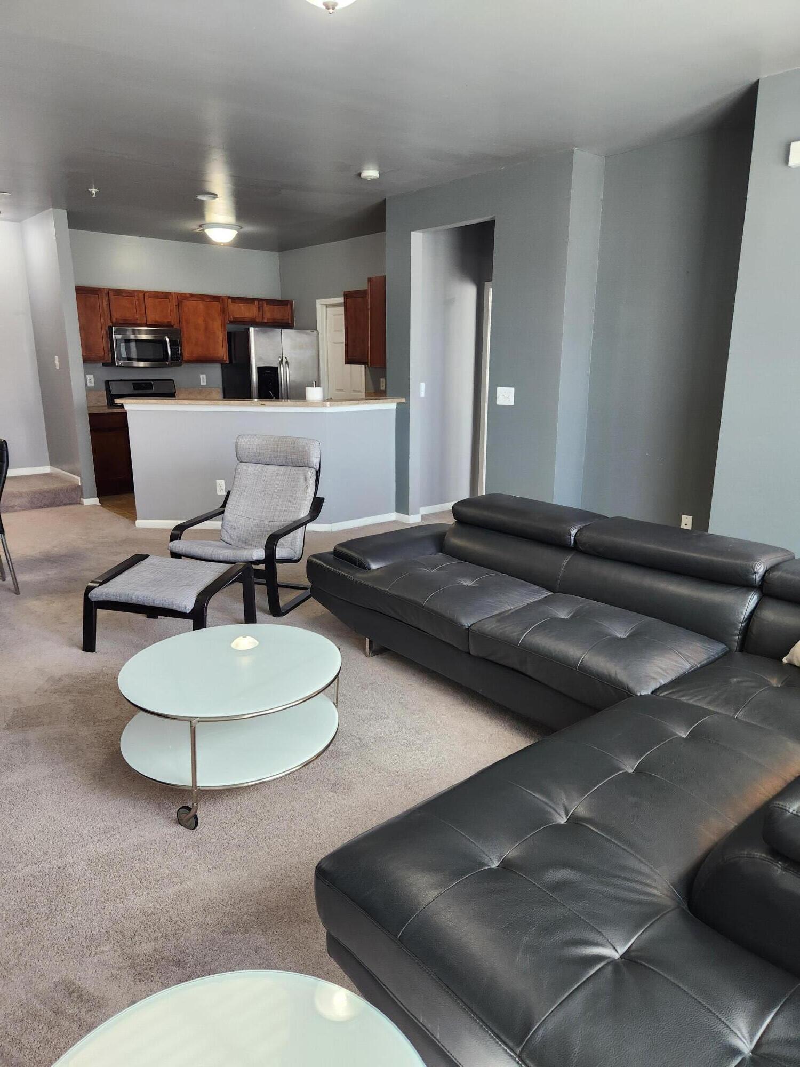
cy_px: 534
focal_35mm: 23
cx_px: 400
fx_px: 709
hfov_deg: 58.9
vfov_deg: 73.9
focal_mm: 5.4
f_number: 1.8
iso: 200
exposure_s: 1/120
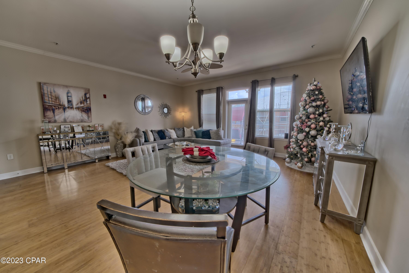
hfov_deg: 112.6
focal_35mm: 12
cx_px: 204
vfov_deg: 90.0
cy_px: 136
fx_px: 136
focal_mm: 12
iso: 200
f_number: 16
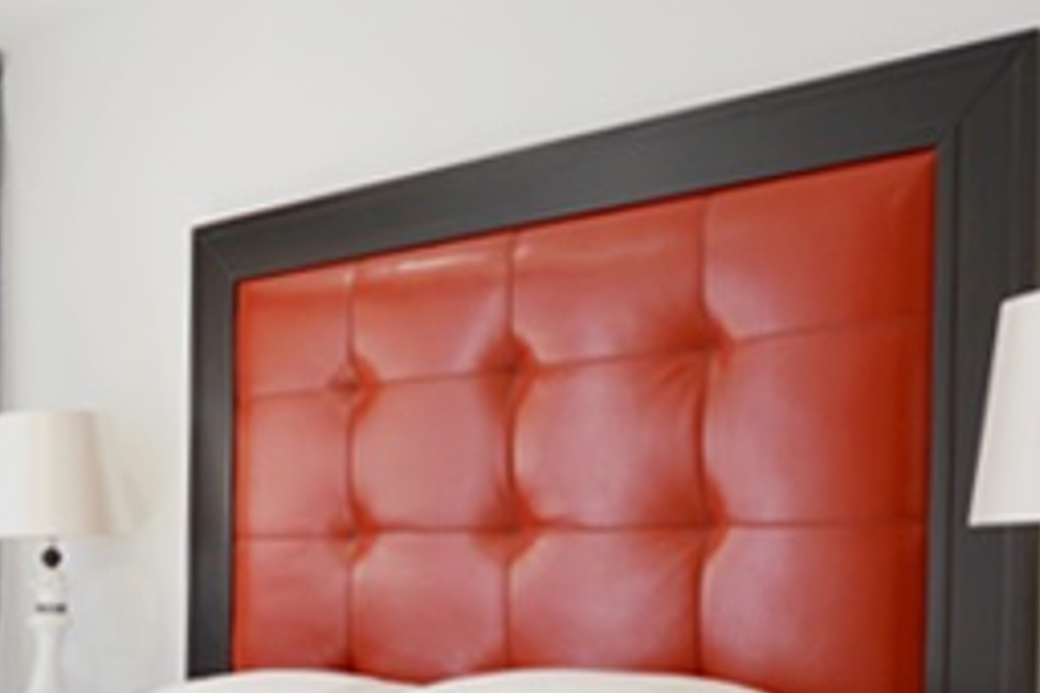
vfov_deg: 27.6
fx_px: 1358
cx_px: 77
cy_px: 622
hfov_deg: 38.6
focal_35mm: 47
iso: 160
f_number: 3.5
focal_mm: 10
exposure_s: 1/40
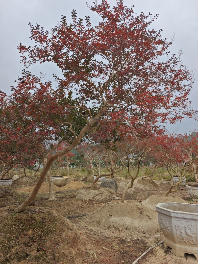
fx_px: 175
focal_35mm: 23
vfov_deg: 73.9
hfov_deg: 58.9
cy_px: 132
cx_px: 99
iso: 50
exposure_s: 1/2087
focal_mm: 6.55
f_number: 1.6
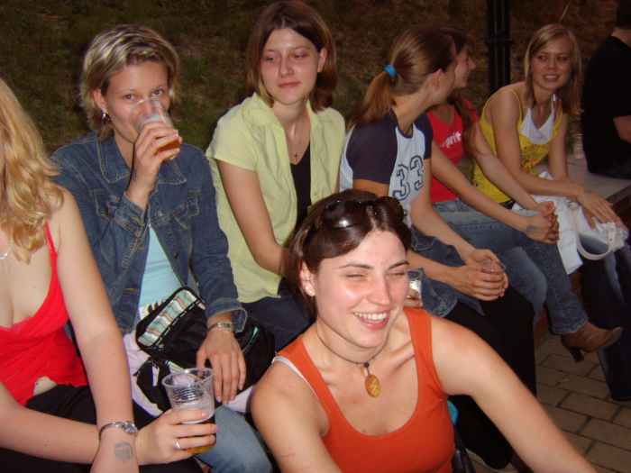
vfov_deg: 45.4
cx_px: 316
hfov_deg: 58.4
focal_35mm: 31
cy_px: 236
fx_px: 565
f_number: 2.7
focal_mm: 8.13
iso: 141
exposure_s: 1/30
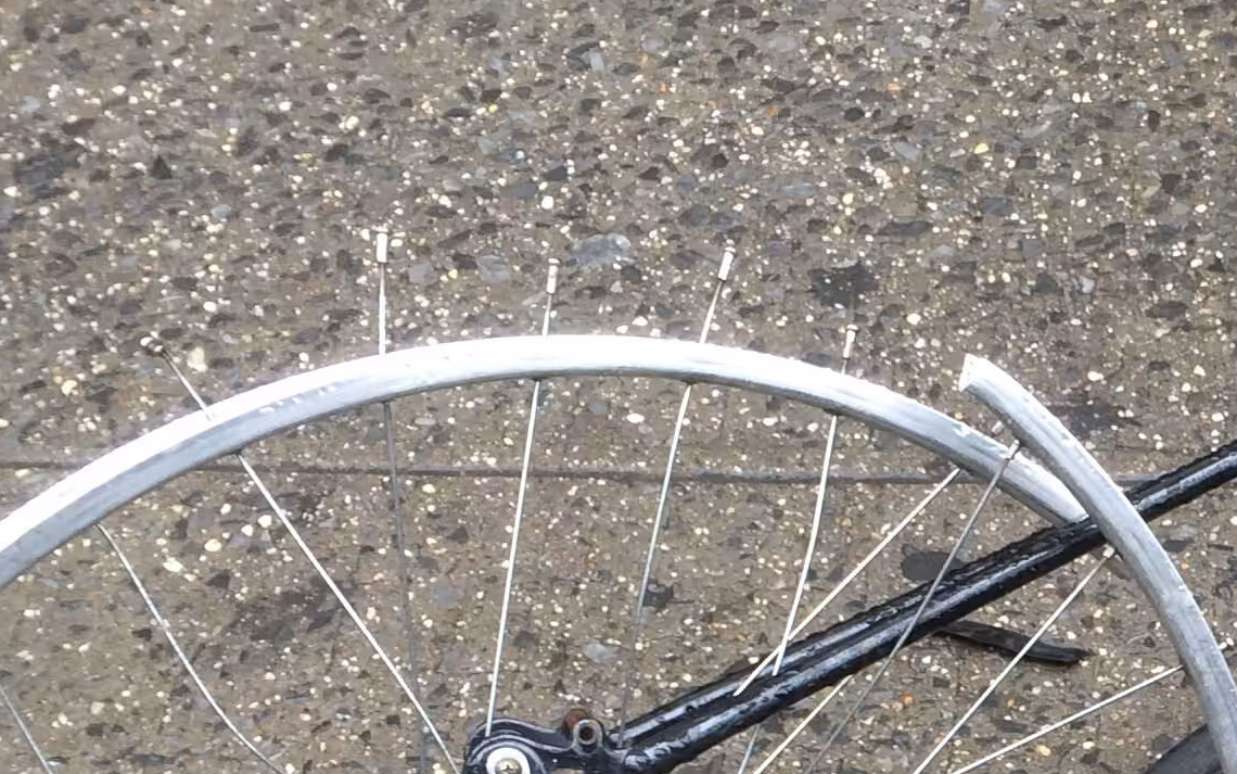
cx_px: 1316
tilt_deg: -48.6
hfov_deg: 22.4
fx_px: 2967
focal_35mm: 88
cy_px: 925
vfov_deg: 14.4
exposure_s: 1/120
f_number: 2.2
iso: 40
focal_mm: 4.15
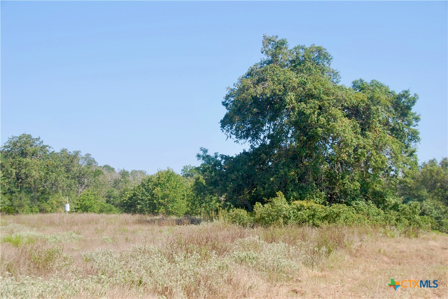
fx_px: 822
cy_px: 150
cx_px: 224
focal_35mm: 66
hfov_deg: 30.5
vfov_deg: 20.6
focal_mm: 44
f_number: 6.3
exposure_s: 1/200
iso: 100
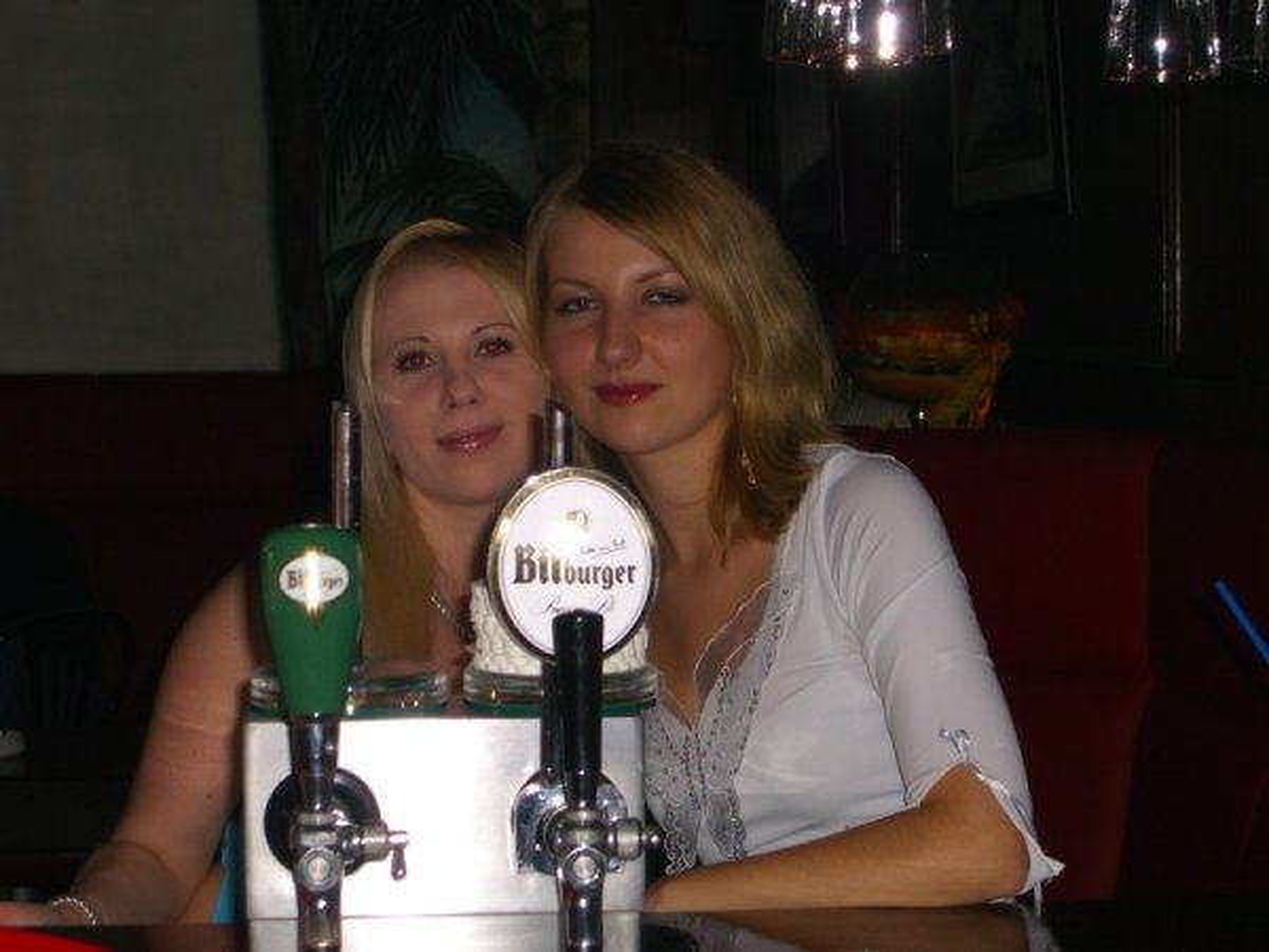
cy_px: 476
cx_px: 634
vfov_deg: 18.4
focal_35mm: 80
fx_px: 2933
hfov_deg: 24.4
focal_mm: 16.6
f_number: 4.4
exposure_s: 1/60
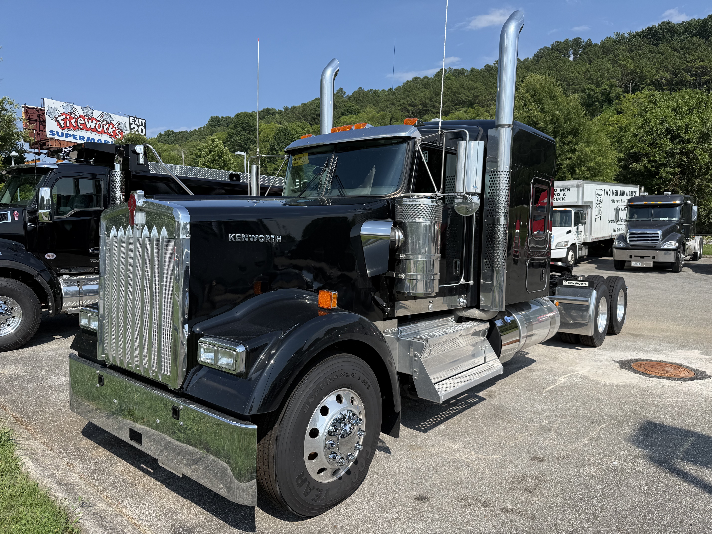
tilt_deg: -4.0
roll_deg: -0.1
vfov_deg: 56.8
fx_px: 494
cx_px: 356
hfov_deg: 71.6
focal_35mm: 24
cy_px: 267
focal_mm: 6.76
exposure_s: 1/3584
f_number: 1.78
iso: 80
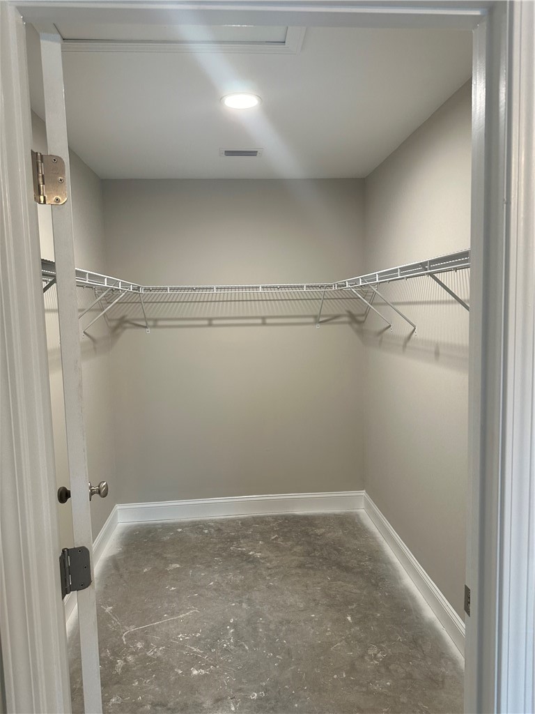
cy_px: 357
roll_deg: +0.5
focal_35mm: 24
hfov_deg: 56.8
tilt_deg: -4.8
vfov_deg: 71.6
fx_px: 495
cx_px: 268
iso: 125
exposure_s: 1/60
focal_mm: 6.86
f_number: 1.78
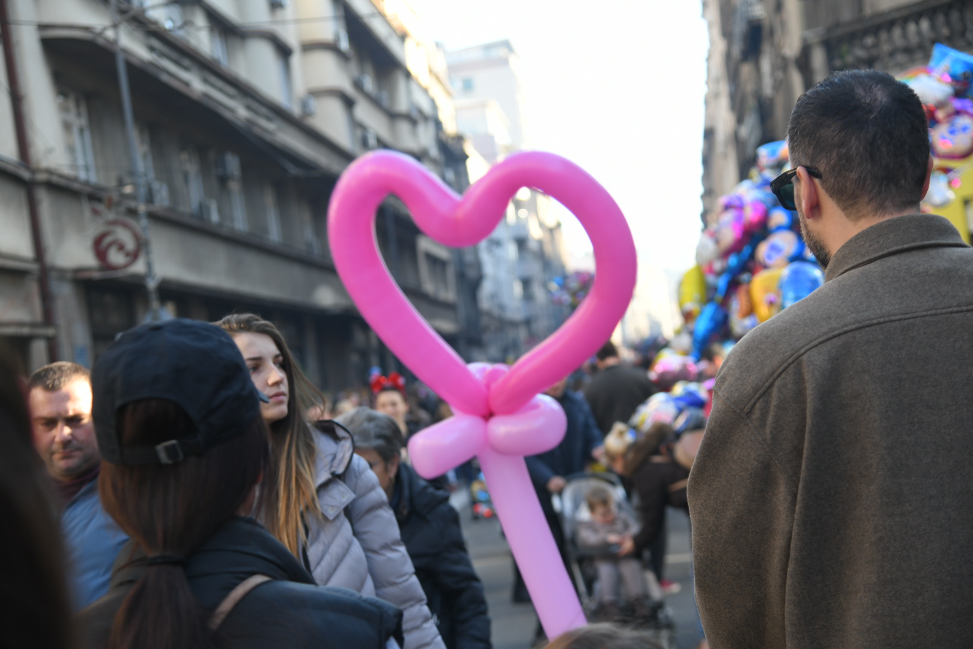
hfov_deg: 32.4
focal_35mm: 62
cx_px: 486
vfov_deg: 21.9
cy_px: 324
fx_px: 1676
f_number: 4
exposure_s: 1/400
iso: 400
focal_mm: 62
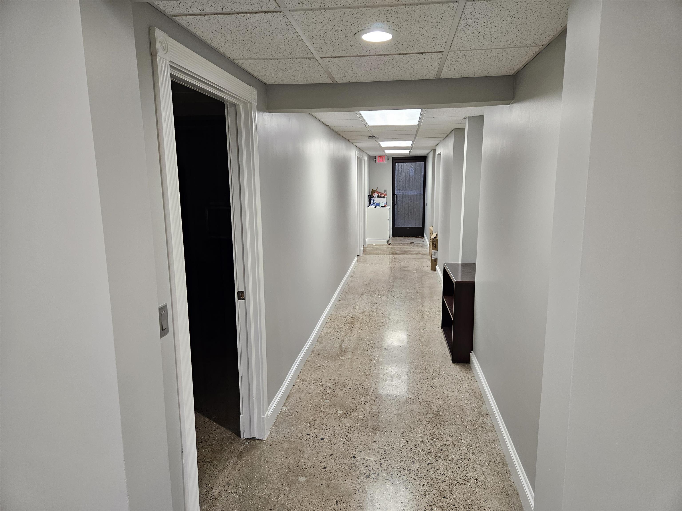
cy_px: 256
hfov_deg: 73.9
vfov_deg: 58.9
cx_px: 341
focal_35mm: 23
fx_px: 453
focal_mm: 5.4
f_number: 1.8
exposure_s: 1/120
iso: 200
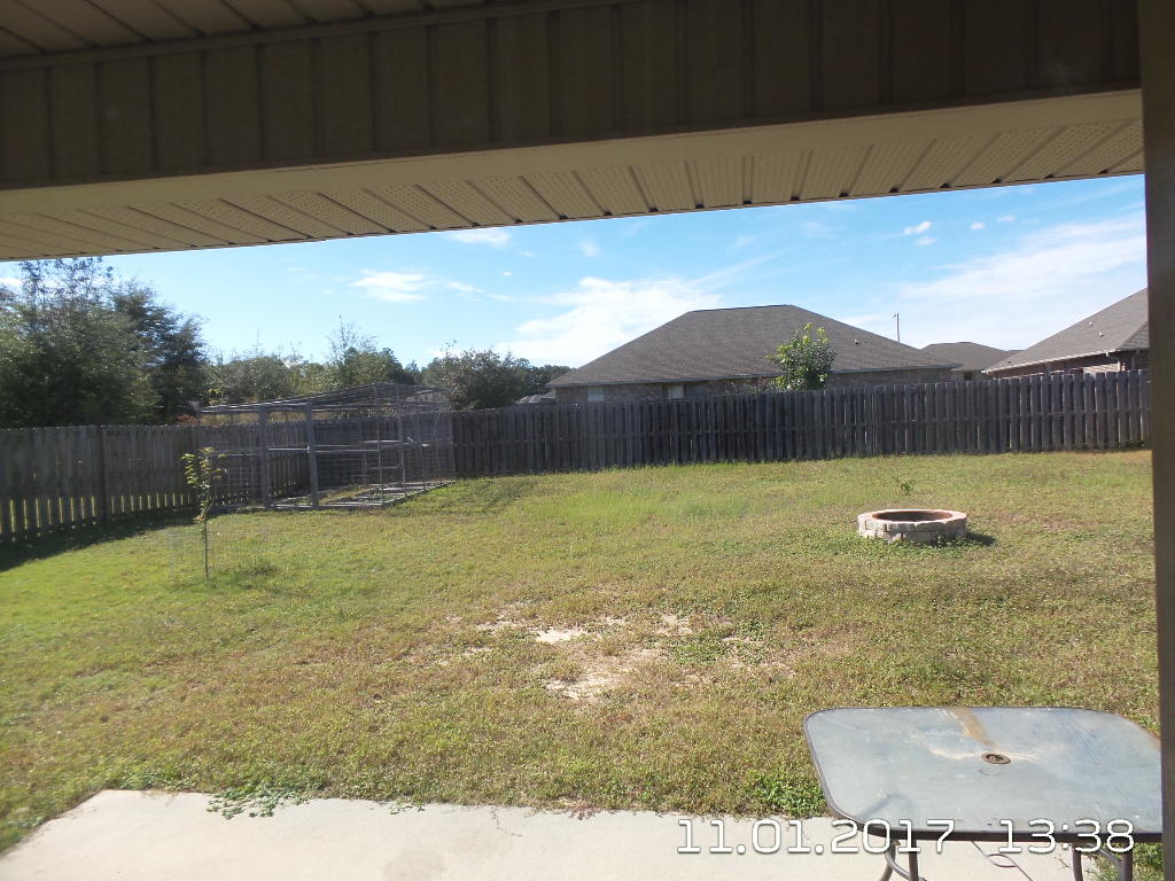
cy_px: 440
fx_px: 781
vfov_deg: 58.9
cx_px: 588
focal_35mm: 23
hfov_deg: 73.9
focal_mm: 4.1
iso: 100
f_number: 3.5
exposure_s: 1/640
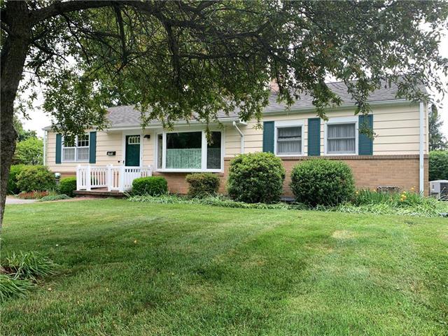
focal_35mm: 26
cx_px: 224
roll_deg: -1.5
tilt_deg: +2.1
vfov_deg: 53.1
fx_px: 336
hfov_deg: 67.3
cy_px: 168
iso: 25
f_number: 1.8
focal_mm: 4.25
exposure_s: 1/485
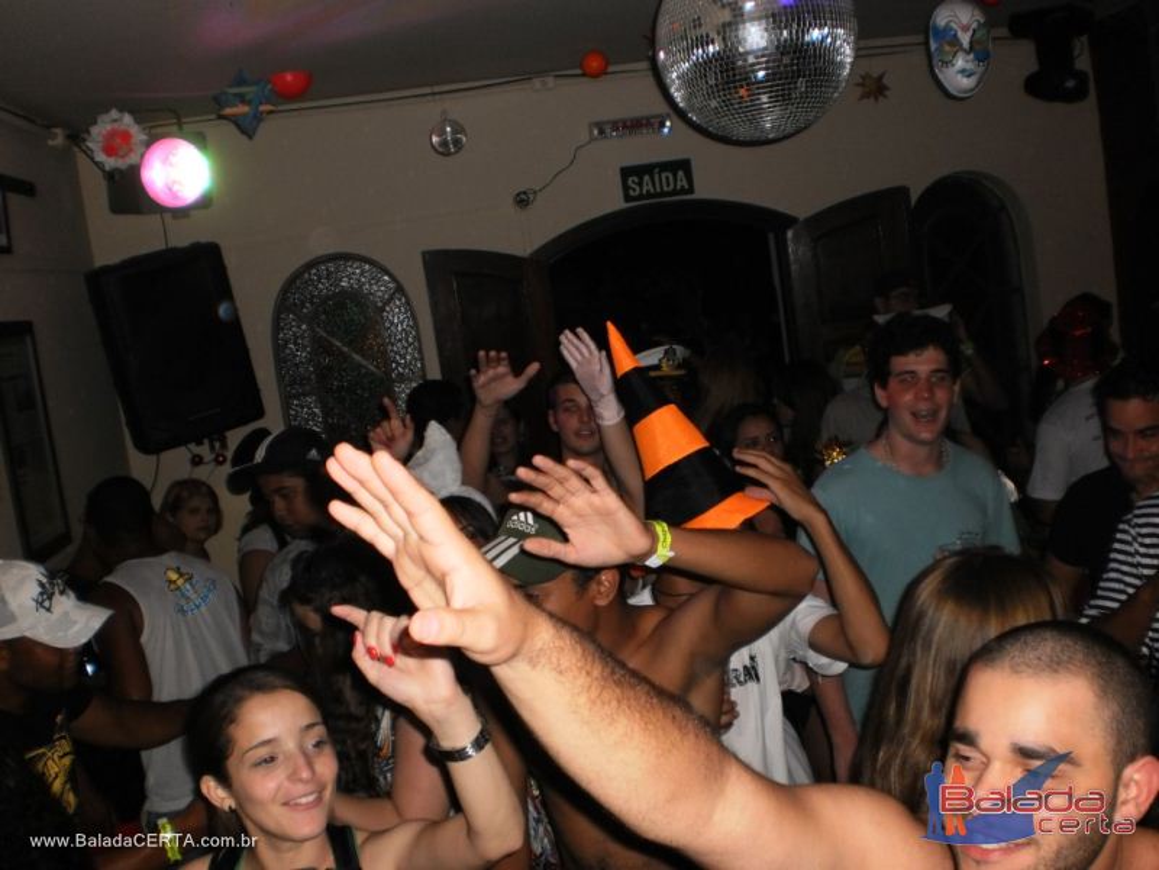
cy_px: 435
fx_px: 1205
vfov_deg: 39.7
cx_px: 580
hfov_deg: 51.4
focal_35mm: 36
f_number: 3.1
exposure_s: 1/30
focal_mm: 6.3
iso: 125
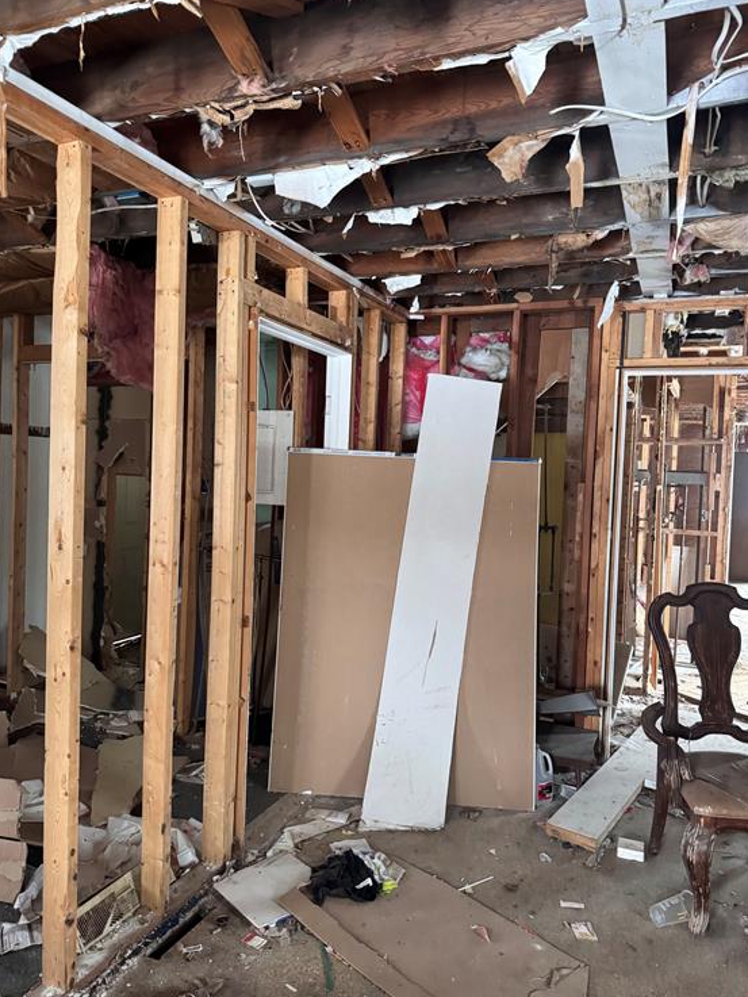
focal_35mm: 25
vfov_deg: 69.4
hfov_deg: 54.9
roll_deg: -2.1
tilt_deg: -2.7
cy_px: 499
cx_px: 364
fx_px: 720
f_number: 1.78
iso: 640
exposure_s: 1/60
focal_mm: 6.76
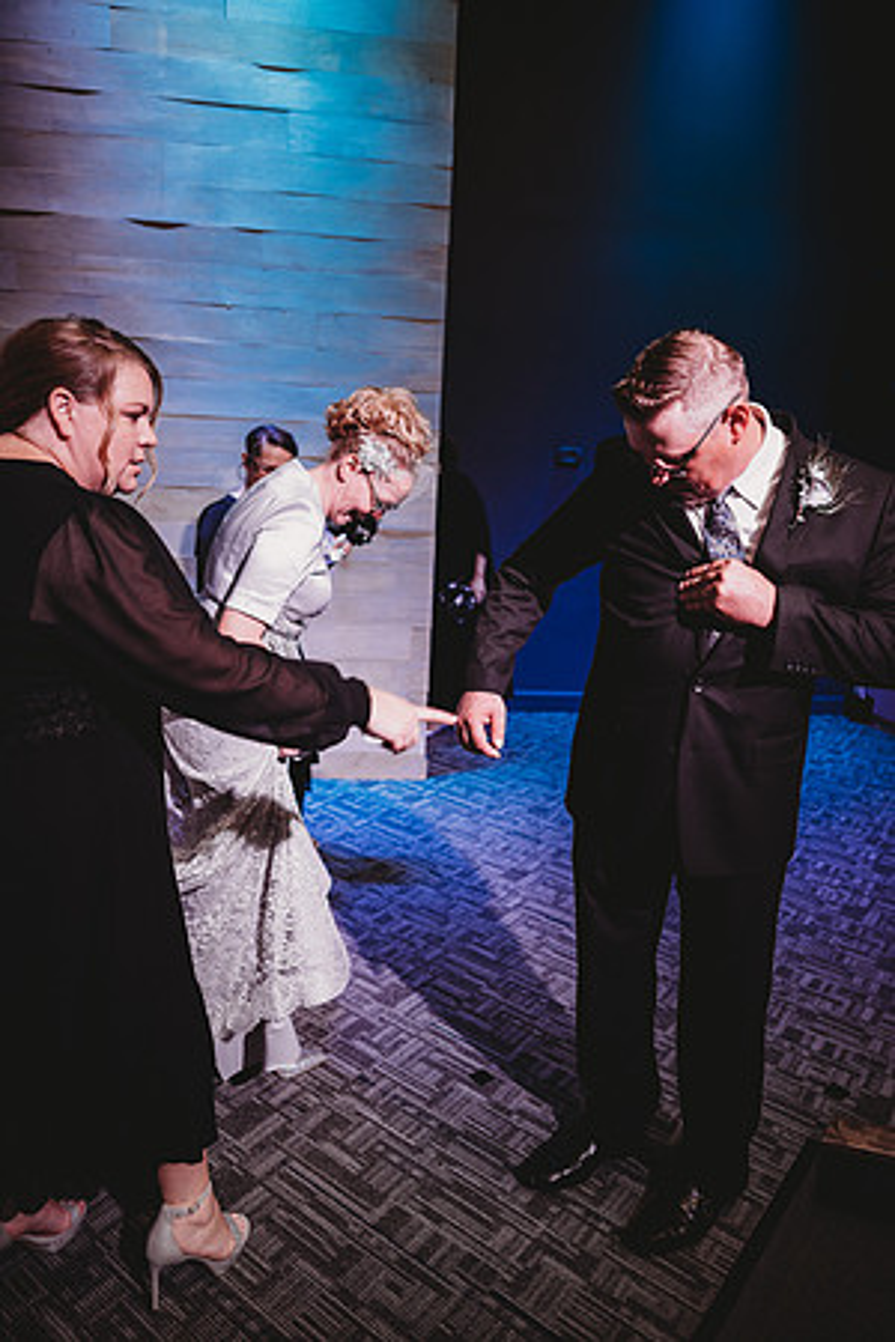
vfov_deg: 73.7
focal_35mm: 24
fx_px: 895
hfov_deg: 53.1
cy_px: 671
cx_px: 448
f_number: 2.2
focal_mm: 24
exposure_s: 1/125
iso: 400
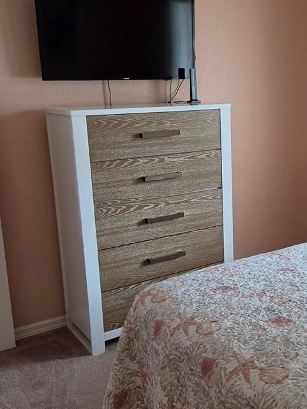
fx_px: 509
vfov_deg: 43.9
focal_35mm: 43
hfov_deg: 32.8
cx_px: 236
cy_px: 199
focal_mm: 5.4
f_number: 1.8
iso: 400
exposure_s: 1/120
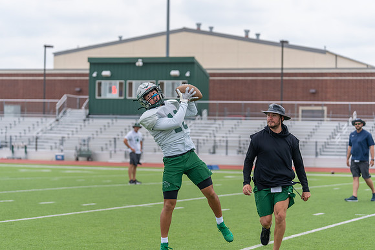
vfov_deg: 12.3
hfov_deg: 18.4
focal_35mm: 111
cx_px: 188
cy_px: 125
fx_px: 1156
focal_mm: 111
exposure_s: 1/1250
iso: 160
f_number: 3.5
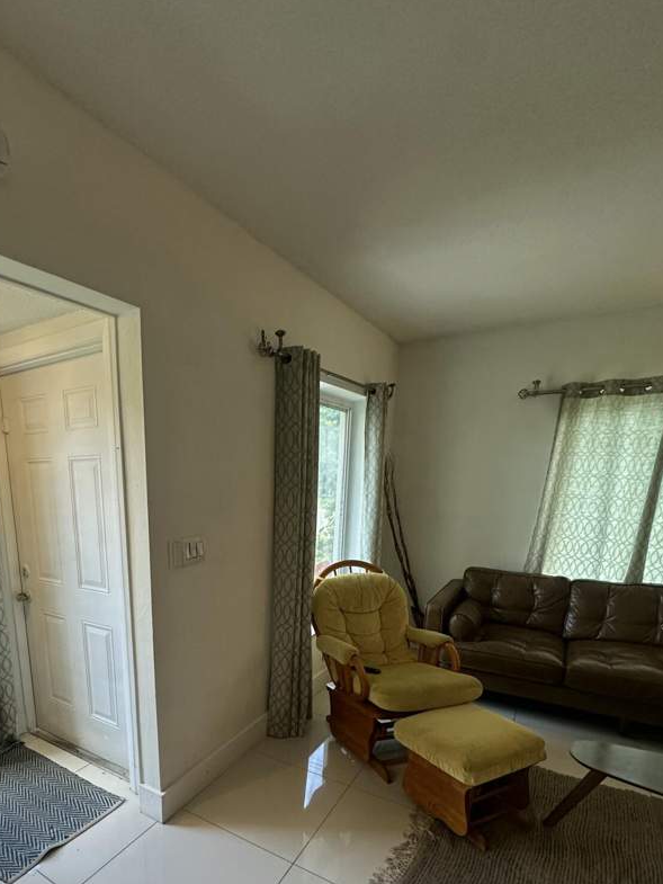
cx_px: 219
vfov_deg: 81.6
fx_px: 485
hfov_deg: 66.8
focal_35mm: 19
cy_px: 593
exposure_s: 1/120
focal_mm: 2.22
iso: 250
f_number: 2.2
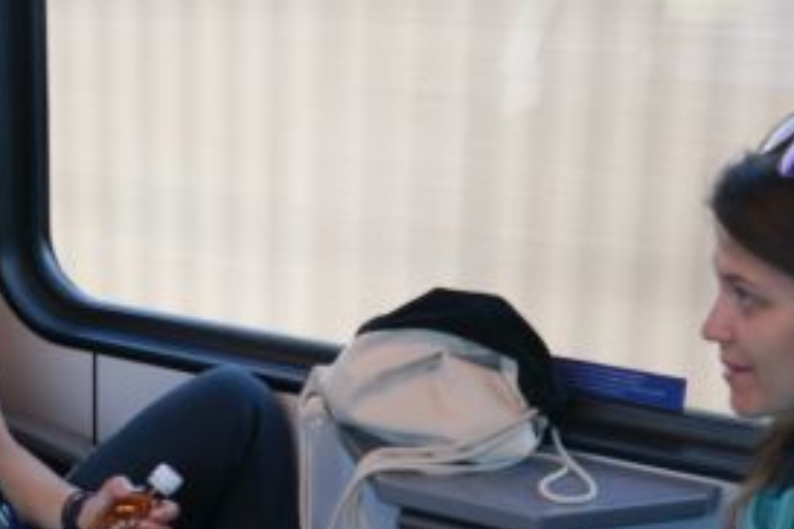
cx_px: 241
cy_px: 333
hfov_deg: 29.4
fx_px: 1500
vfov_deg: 20.0
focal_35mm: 68
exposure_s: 1/50
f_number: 3.5
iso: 200
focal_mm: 19
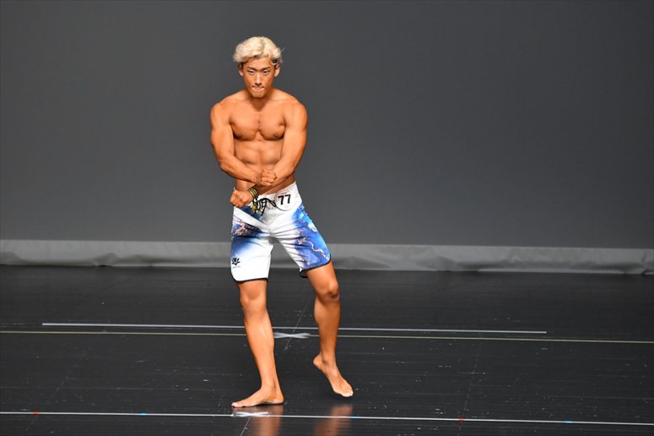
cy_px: 218
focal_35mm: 345
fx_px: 6265
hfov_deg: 6.0
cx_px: 327
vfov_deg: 4.0
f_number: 5.6
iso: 2800
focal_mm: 230
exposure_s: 1/400
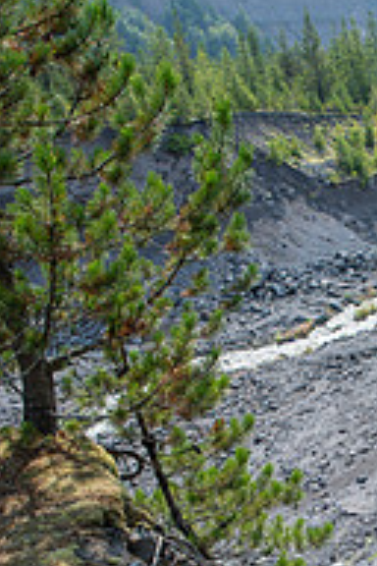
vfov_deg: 31.7
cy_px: 481
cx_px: 433
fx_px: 958
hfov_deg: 21.0
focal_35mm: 61
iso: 200
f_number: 5
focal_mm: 17.5
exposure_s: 1/1250
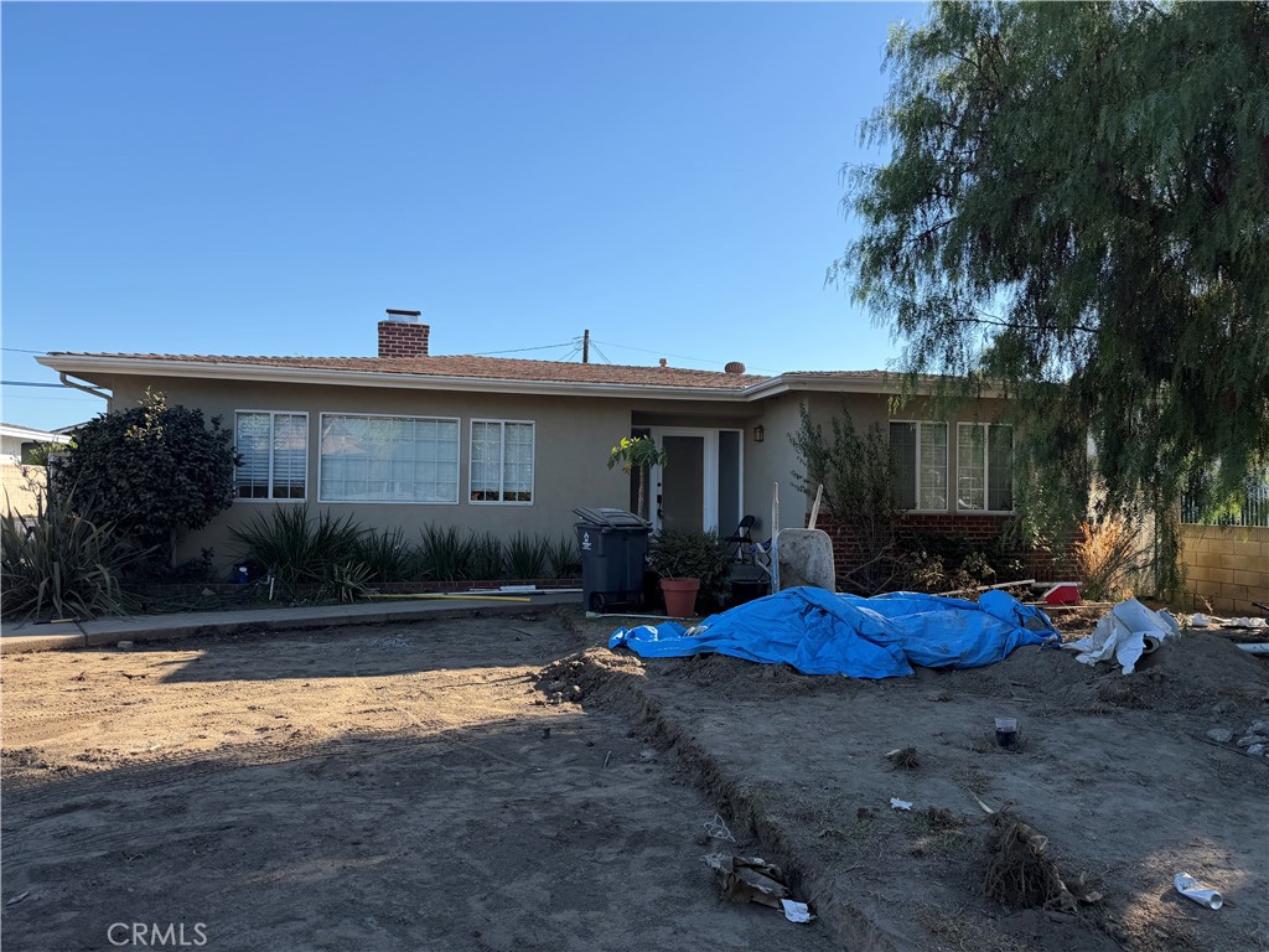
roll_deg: +0.5
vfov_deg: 56.8
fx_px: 880
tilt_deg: +1.4
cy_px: 476
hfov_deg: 71.6
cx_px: 634
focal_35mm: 24
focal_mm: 6.76
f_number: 1.78
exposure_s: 1/2611
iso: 80
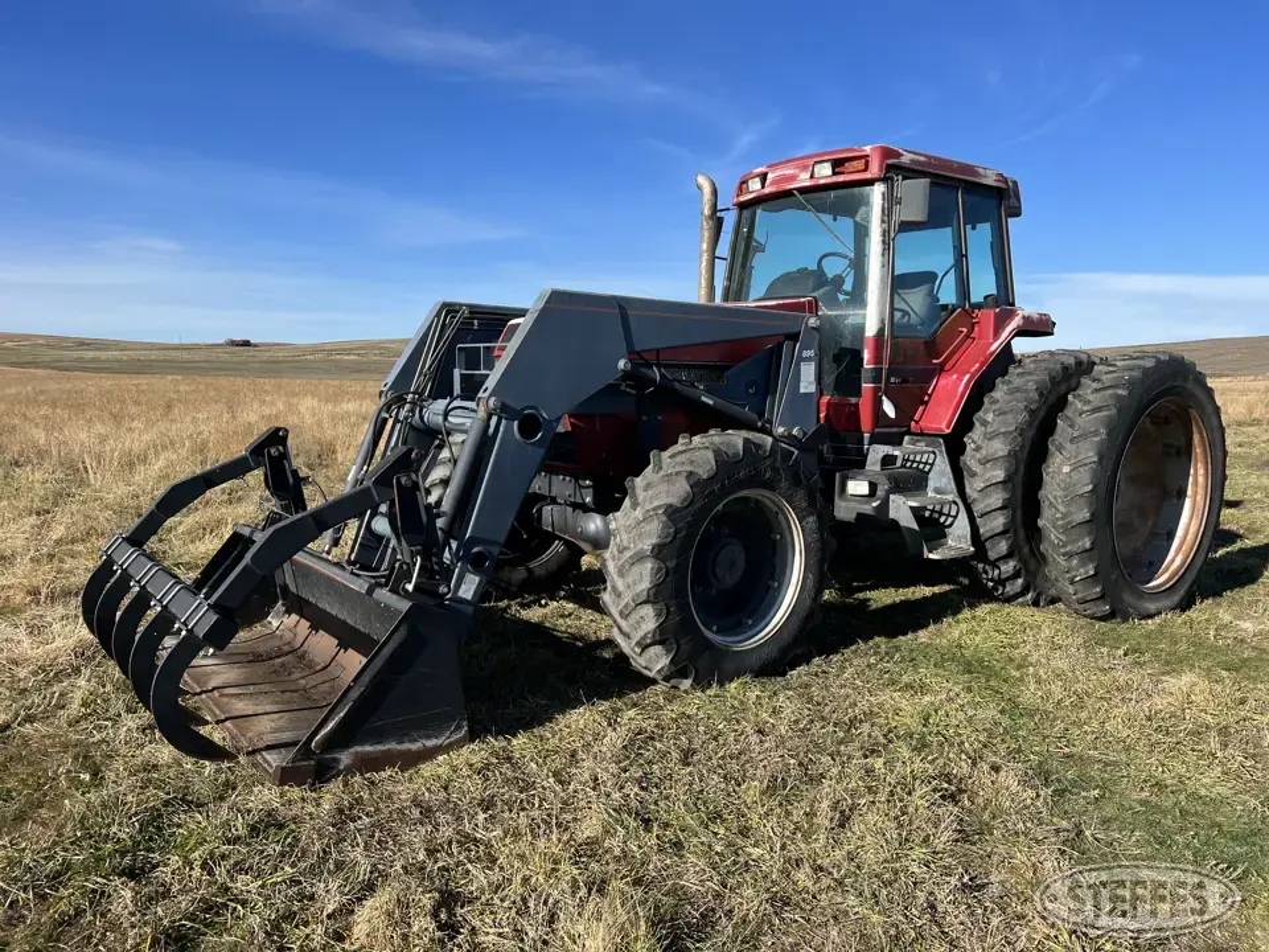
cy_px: 476
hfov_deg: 67.3
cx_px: 634
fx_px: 953
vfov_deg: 53.1
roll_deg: +0.4
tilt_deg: -5.9
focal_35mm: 26
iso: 50
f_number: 1.5
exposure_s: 1/3356
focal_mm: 5.7
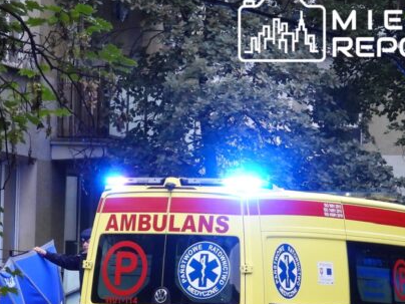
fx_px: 2878
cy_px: 325
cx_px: 76
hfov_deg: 8.0
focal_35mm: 246
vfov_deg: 6.0
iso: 400
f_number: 3.5
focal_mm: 17.5
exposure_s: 1/25
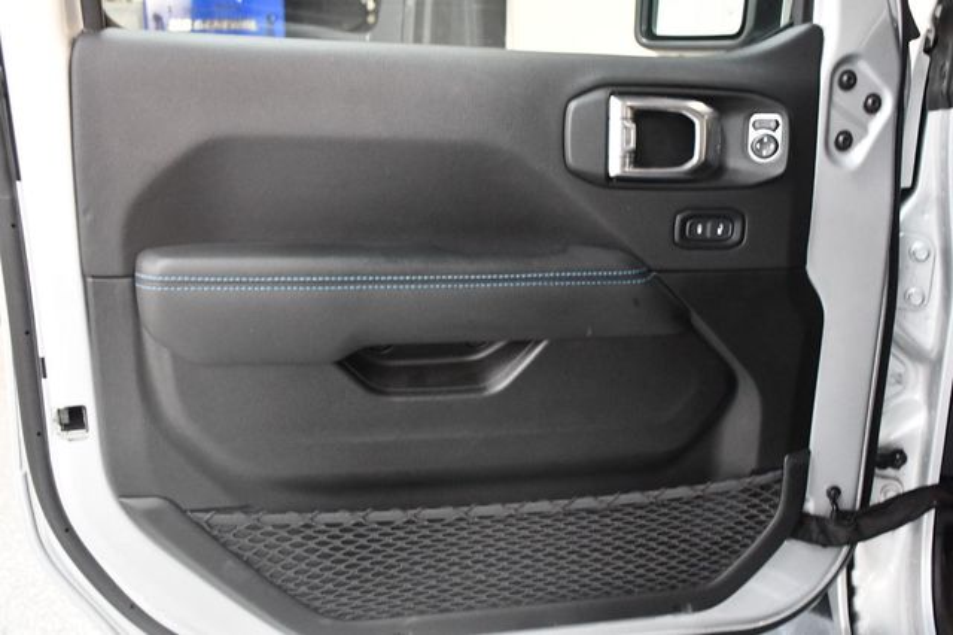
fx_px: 1032
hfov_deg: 49.6
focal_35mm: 39
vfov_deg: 34.2
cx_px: 476
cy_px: 318
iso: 6400
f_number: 3.8
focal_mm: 26
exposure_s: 1/60
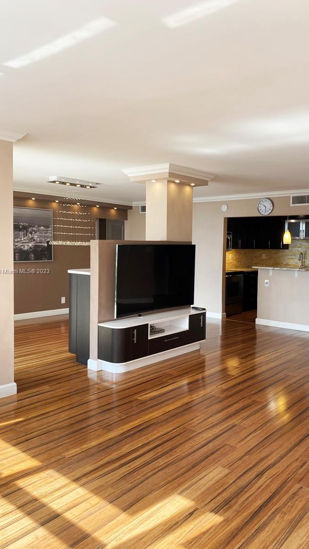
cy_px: 272
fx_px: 423
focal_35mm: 29
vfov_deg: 66.1
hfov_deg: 40.1
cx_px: 175
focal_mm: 4.25
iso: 40
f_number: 1.8
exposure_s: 1/121
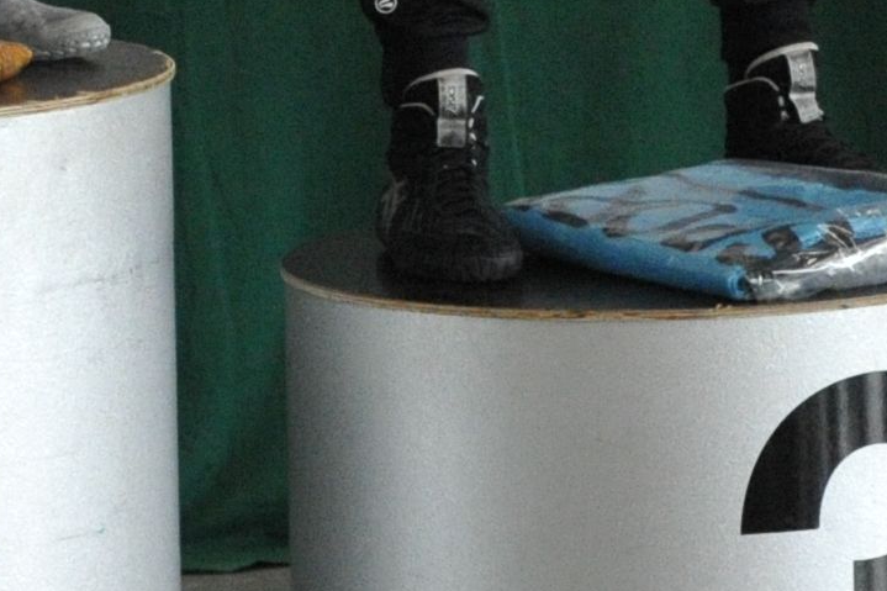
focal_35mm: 278
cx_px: 616
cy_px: -457
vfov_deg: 4.9
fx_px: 6848
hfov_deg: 7.4
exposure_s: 1/800
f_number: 5
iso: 5000
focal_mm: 50
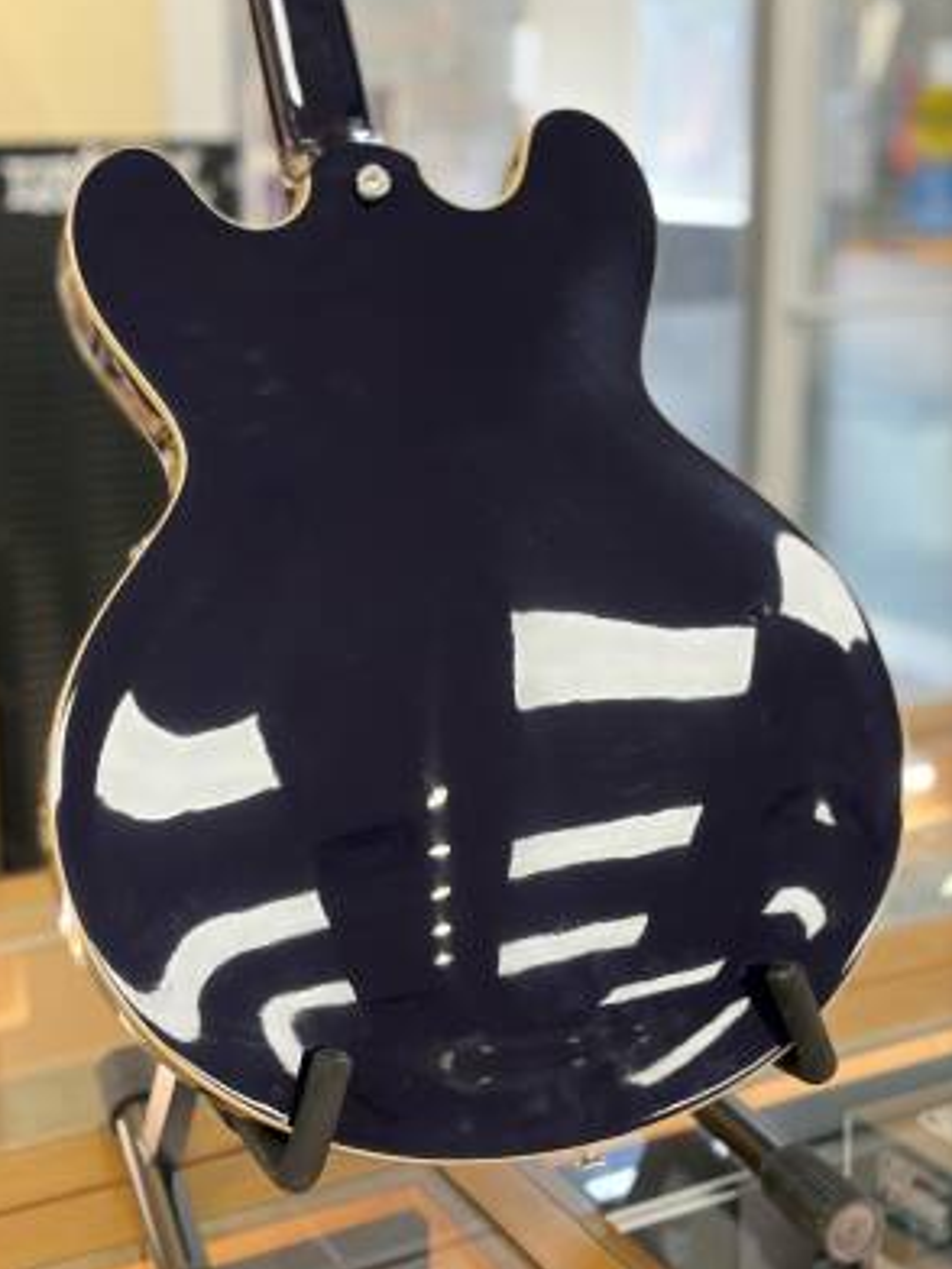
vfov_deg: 36.2
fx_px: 1943
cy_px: 628
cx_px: 470
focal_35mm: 53
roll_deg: +0.0
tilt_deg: -14.1
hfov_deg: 27.5
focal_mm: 5.96
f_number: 1.6
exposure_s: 1/60
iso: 100
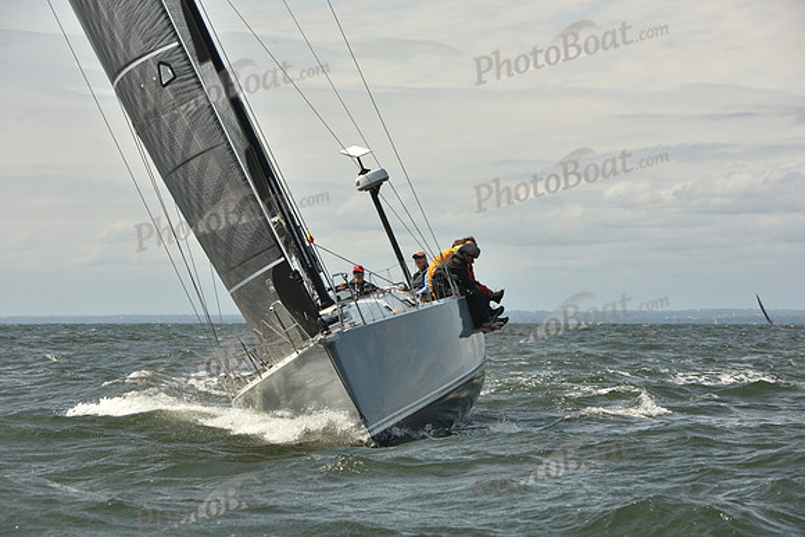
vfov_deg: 9.8
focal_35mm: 140
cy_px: 268
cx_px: 402
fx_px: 3131
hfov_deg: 14.7
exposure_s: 1/800
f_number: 9
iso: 250
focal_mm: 140
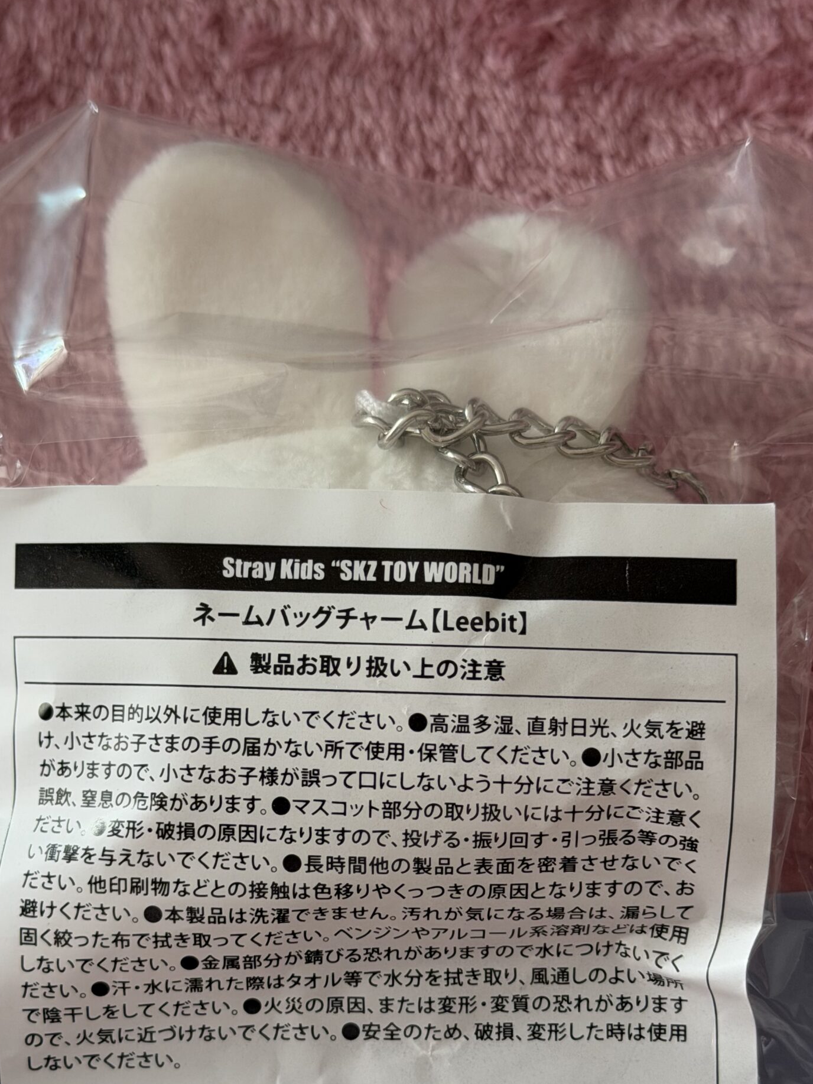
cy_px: 732
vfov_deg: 28.8
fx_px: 2098
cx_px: 359
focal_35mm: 67
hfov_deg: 21.9
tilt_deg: -75.9
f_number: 1.78
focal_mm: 6.76
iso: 100
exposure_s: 1/68
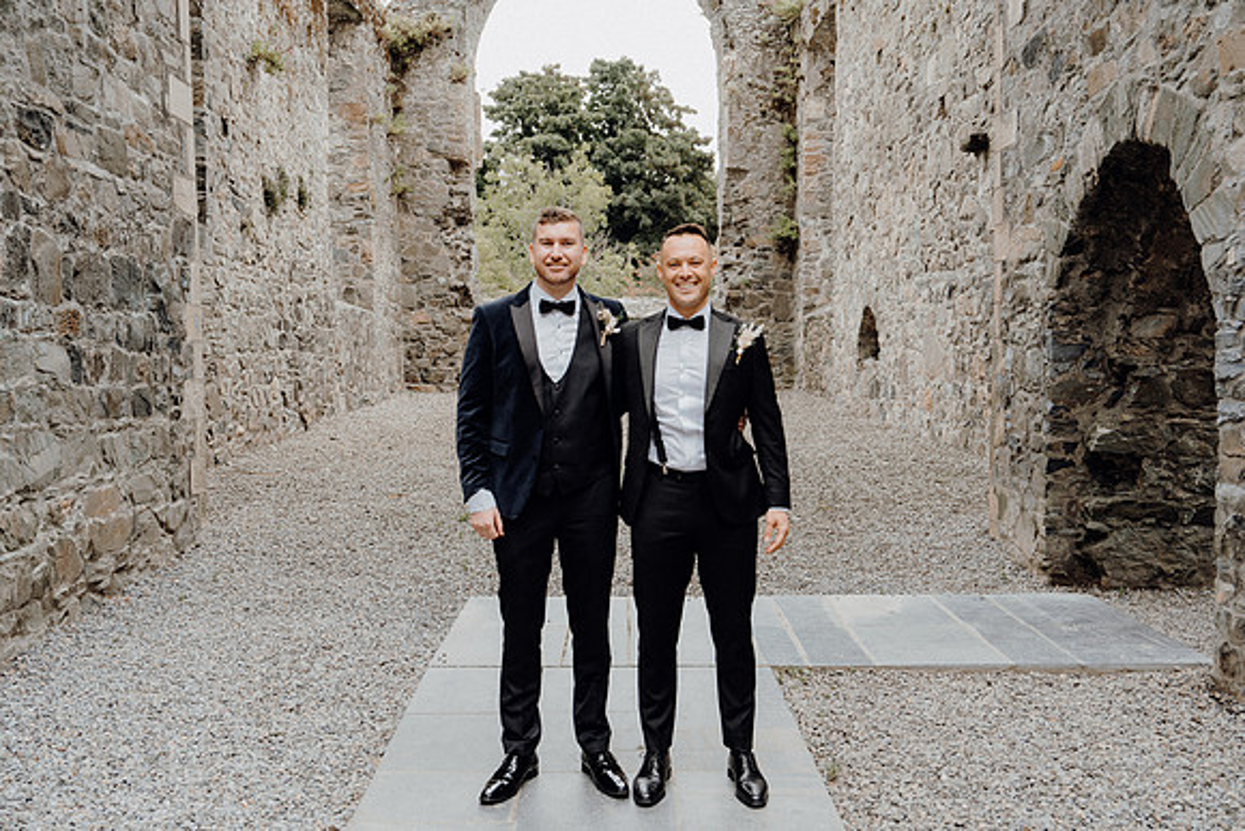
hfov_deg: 55.8
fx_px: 1176
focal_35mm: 34
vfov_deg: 38.9
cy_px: 416
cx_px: 622
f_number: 3.5
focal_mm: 34
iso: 125
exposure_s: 1/160
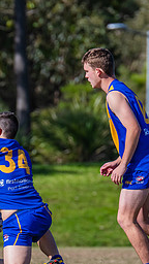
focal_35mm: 1022
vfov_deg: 2.1
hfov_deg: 1.2
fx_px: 7178
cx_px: -76
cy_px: 166
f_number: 7.1
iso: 800
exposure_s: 1/2000
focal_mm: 420
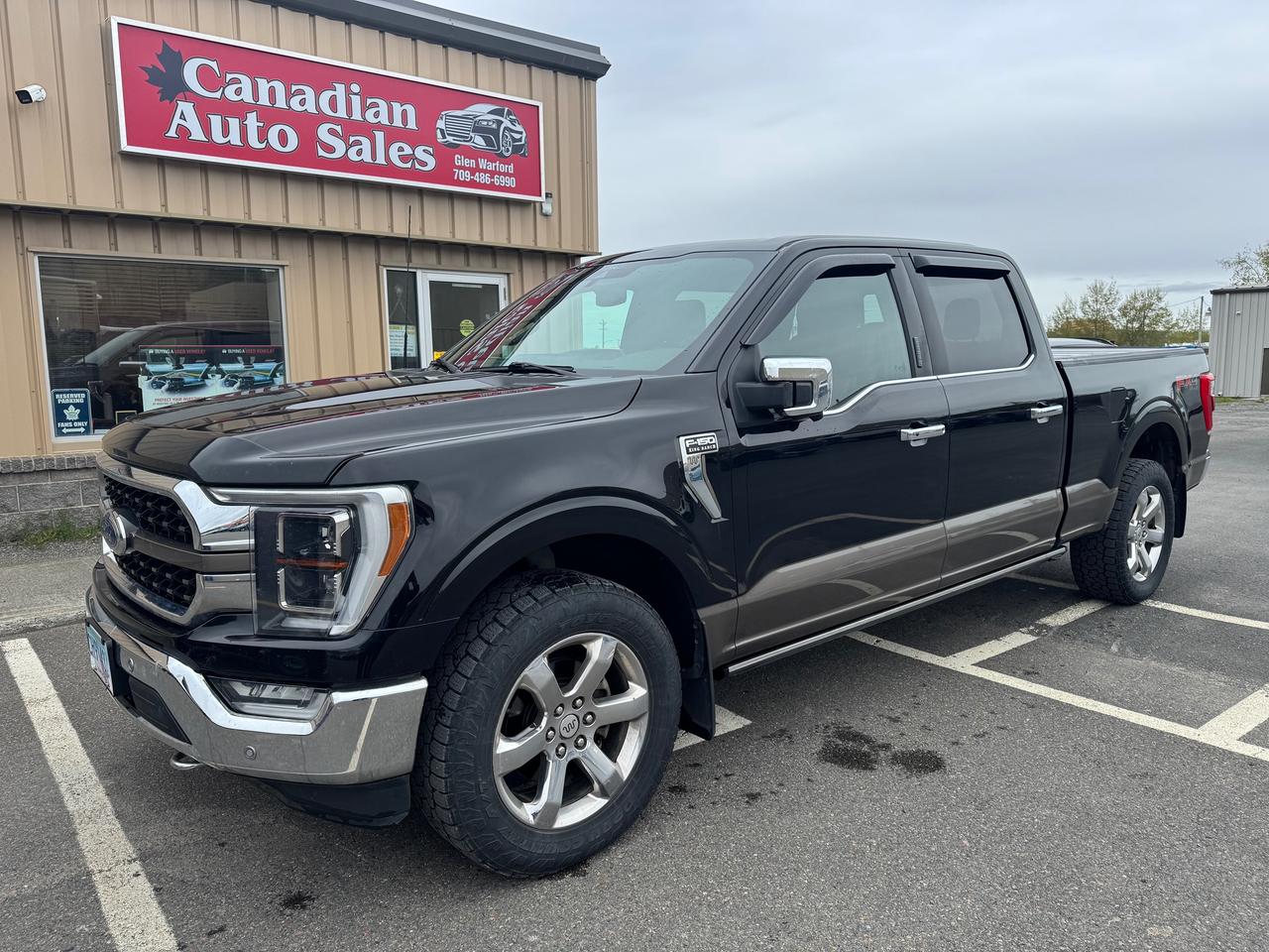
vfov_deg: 56.8
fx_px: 880
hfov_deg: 71.6
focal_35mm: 24
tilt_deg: -7.0
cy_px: 476
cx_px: 634
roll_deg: +1.1
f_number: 1.78
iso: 80
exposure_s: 1/1678
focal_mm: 6.76
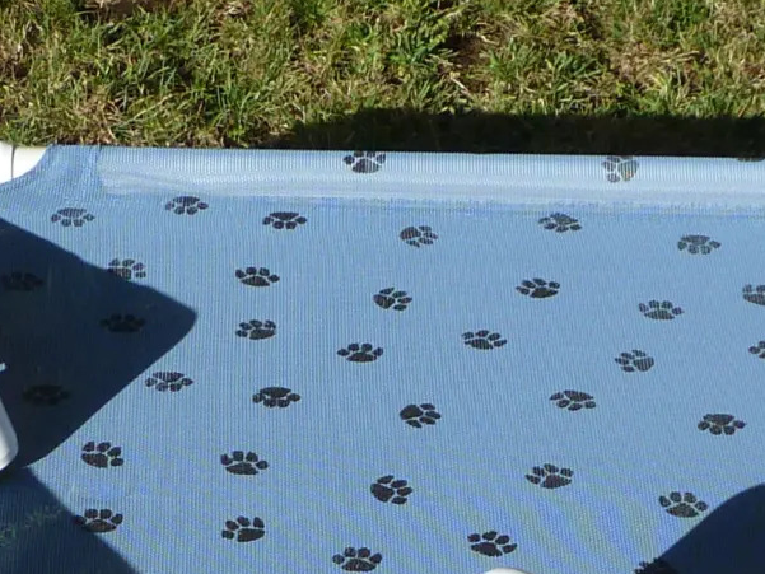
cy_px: 843
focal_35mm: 149
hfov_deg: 13.2
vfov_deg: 9.7
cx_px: 300
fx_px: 3293
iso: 80
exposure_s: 1/640
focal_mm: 5.7
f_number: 3.5
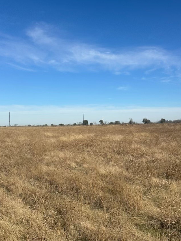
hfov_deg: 39.6
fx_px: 251
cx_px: 105
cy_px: 121
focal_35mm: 36
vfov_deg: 51.3
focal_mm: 6.86
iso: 80
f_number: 1.78
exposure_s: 1/6623
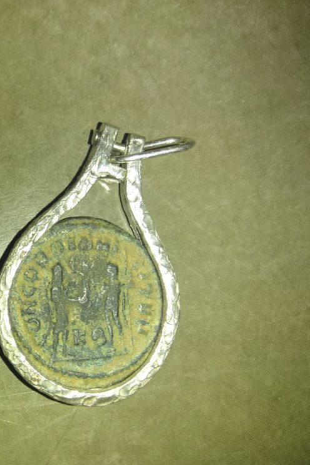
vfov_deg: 65.5
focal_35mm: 28
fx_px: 362
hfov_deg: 41.4
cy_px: 234
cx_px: 12
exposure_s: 1/315
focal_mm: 3.46
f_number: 2.2
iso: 100
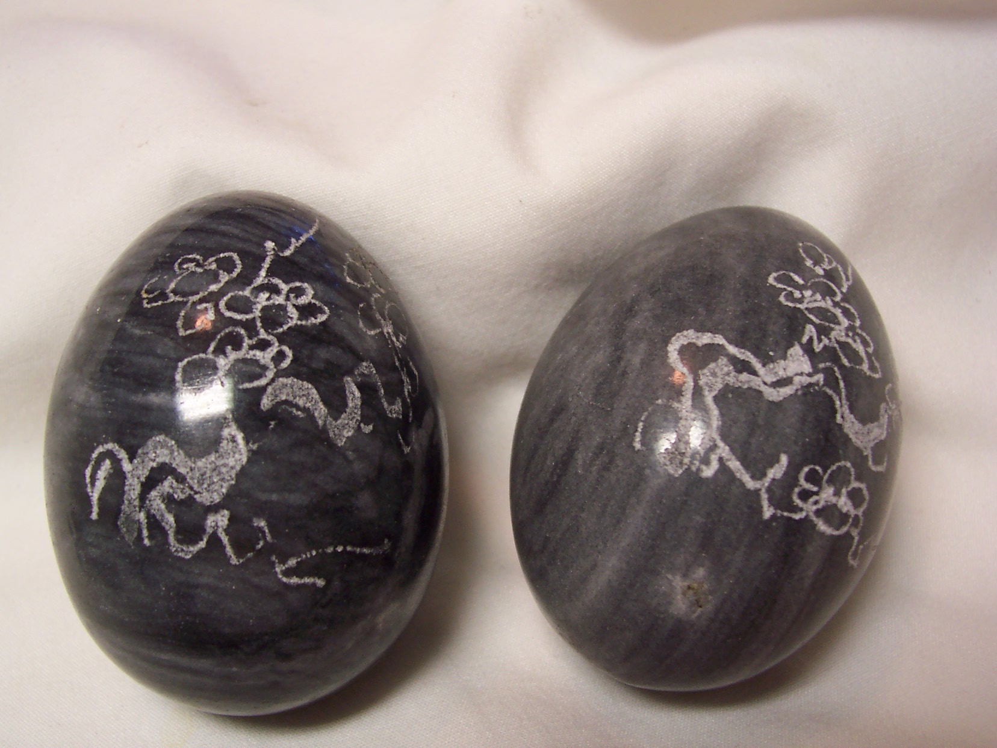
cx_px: 498
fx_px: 1066
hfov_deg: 50.1
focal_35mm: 37
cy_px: 374
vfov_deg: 38.7
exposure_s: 1/30
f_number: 2.8
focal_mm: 5.6
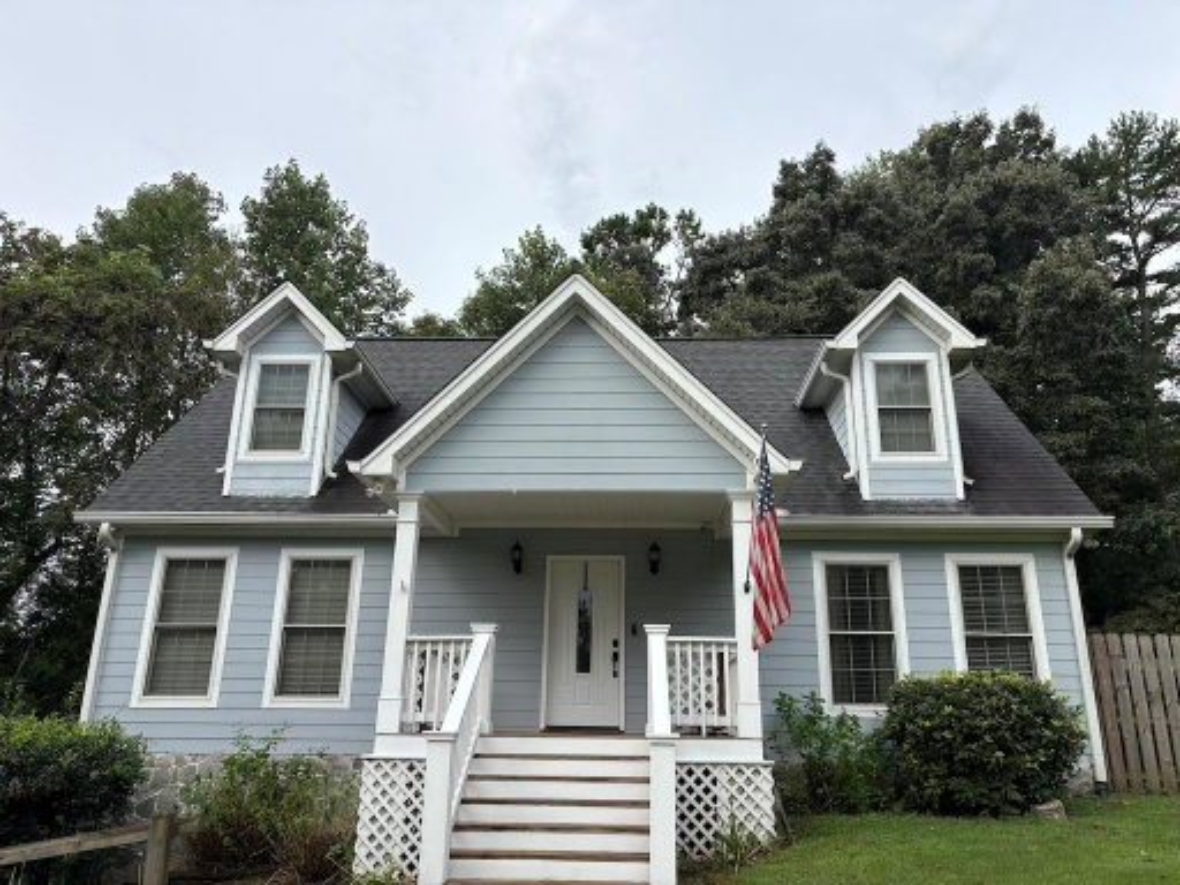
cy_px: 442
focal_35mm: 26
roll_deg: -0.7
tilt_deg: +17.0
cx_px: 590
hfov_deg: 67.3
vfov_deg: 53.1
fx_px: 886
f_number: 1.6
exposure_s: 1/1751
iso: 50
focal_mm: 5.96
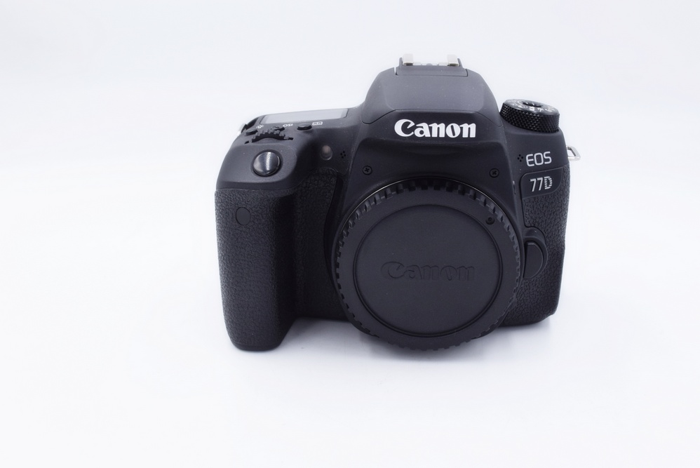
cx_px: 350
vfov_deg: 34.3
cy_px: 234
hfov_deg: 49.5
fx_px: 759
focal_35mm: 39
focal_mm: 26
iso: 400
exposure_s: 1/160
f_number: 8
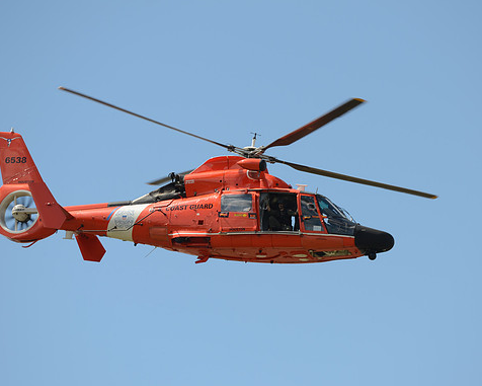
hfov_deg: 5.7
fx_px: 4880
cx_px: 272
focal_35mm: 342
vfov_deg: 4.5
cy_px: 194
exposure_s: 1/1000
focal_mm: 200
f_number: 4
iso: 100
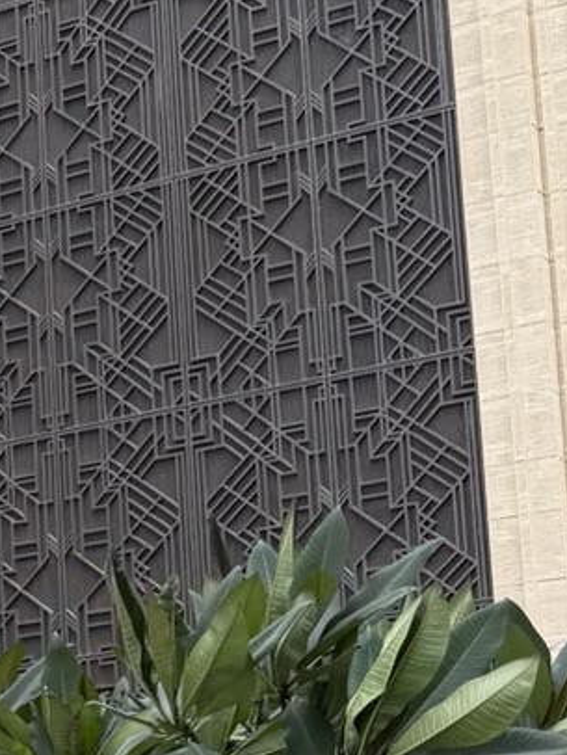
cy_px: 759
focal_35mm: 121
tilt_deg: +9.7
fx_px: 2640
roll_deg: -0.3
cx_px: -853
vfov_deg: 15.9
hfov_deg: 10.4
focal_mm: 6.76
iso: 80
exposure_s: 1/765
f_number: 1.78
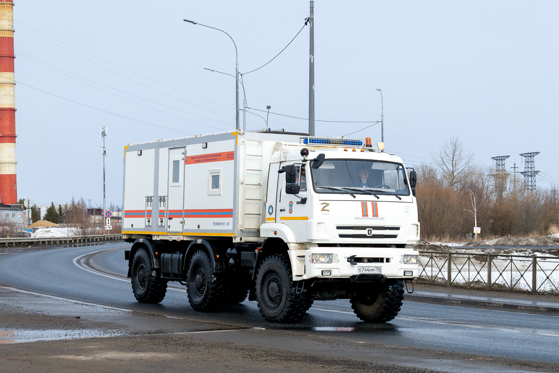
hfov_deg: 33.4
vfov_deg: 22.6
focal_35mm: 60
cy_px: 186
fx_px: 932
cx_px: 280
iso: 400
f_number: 7.1
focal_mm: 40
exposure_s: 1/1000
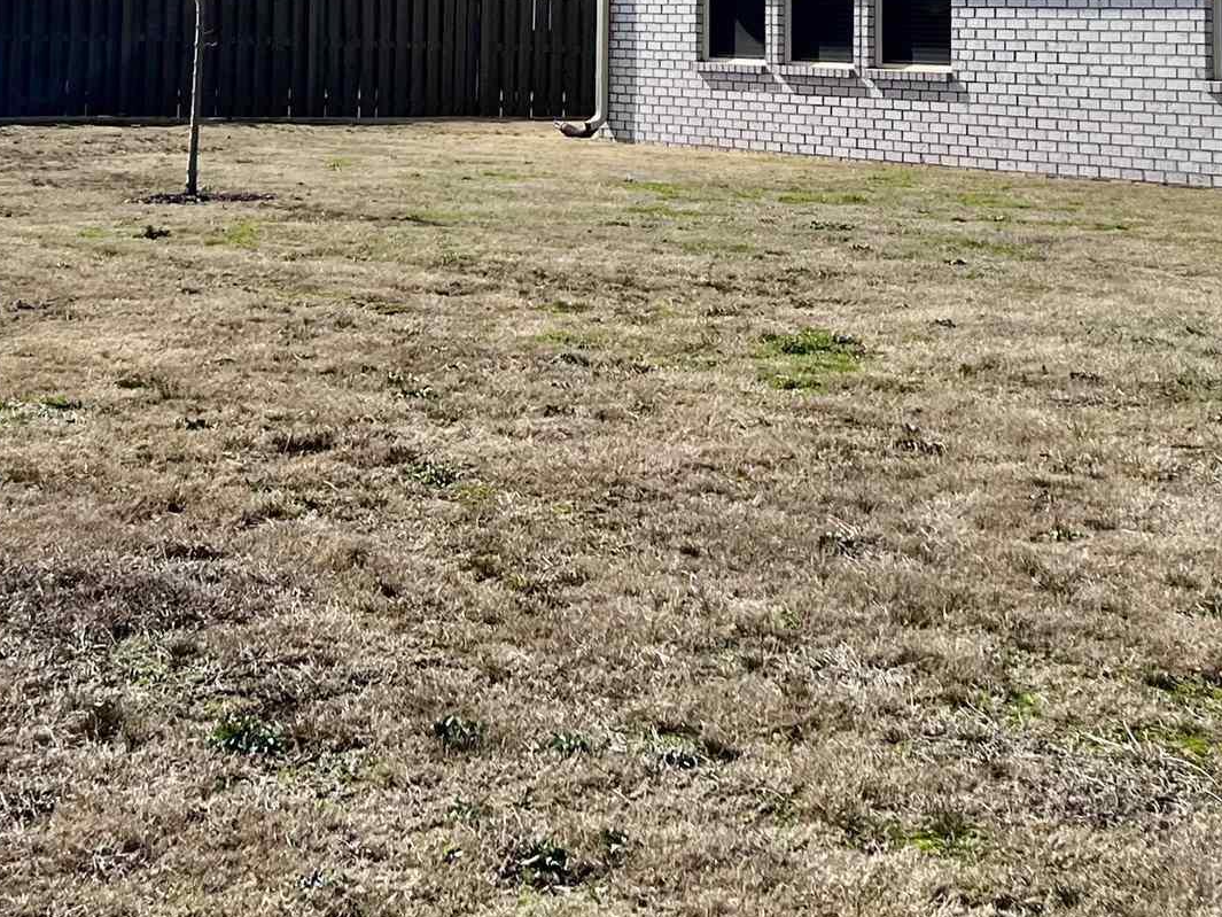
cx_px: 259
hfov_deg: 25.6
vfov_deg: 18.7
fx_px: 2648
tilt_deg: +5.7
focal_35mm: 75
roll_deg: +0.0
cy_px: -161
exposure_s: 1/9434
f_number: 1.5
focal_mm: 5.7
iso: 50
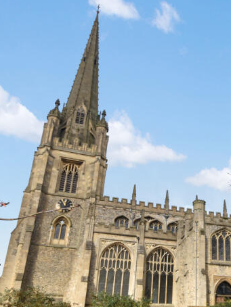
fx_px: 347
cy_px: 207
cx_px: 221
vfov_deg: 47.0
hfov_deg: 34.2
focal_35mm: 39
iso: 140
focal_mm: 12
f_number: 8
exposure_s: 1/250
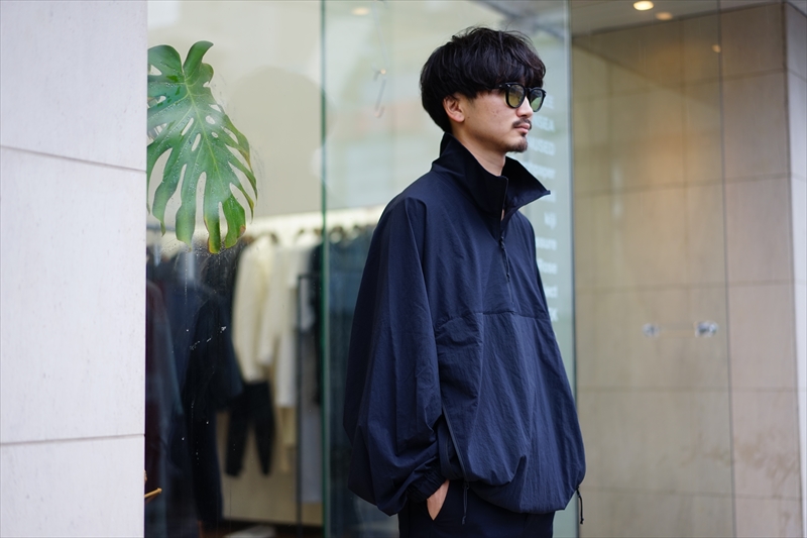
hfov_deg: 36.3
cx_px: 404
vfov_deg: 24.6
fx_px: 1233
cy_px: 269
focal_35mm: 55
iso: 100
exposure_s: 1/100
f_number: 1.8
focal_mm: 55
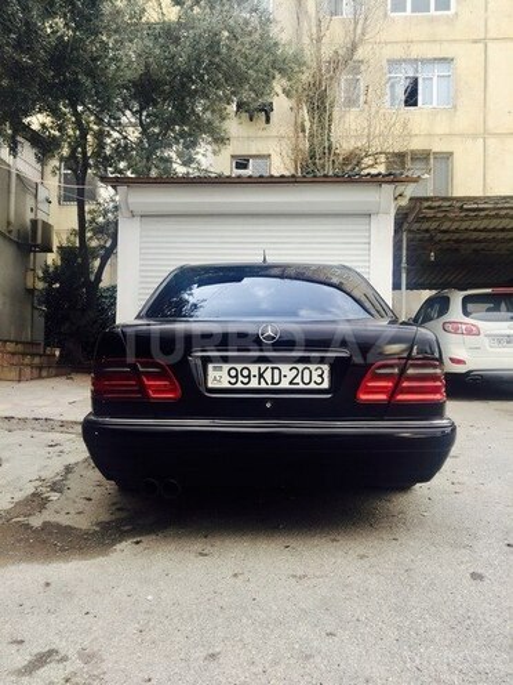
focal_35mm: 29
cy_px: 342
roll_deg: -1.5
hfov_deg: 48.2
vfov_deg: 61.7
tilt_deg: +2.2
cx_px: 256
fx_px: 573
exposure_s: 1/304
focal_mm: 4.15
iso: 32
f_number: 2.2
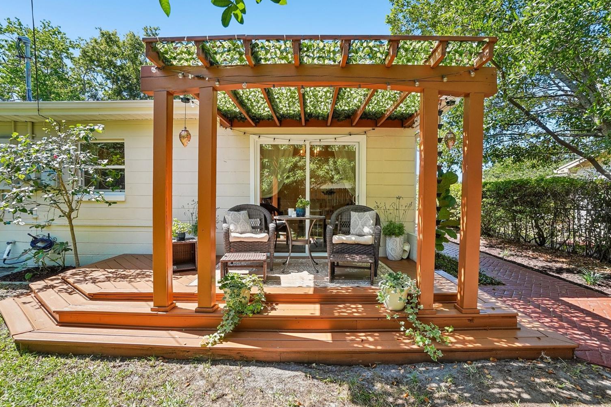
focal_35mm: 16
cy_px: 209
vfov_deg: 73.7
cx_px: 312
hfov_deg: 96.7
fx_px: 271
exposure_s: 1/45
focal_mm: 10
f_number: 8
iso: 100
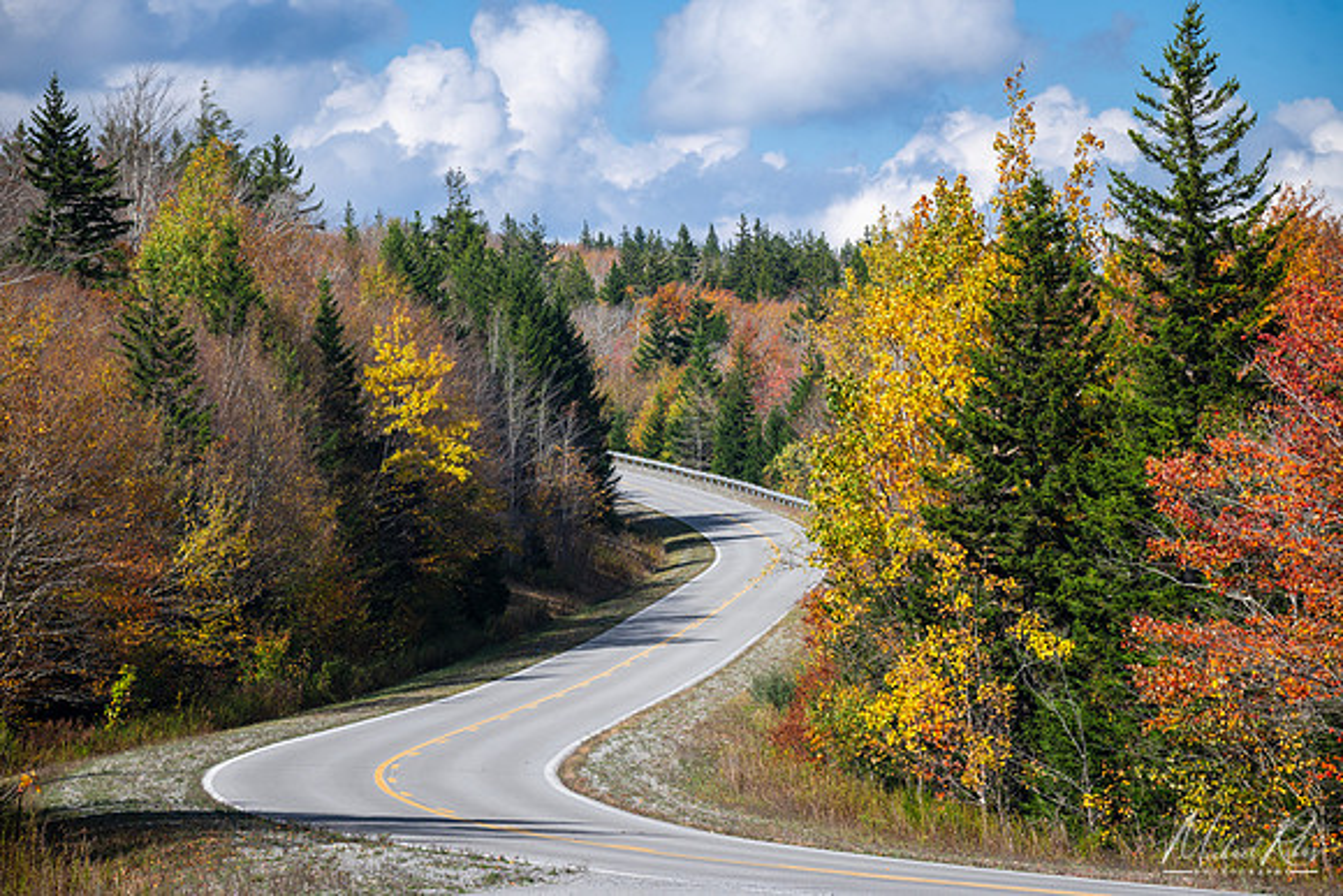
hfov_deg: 11.4
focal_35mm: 180
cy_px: 448
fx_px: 6716
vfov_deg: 7.6
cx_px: 672
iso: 100
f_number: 10
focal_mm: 120
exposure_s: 1/250
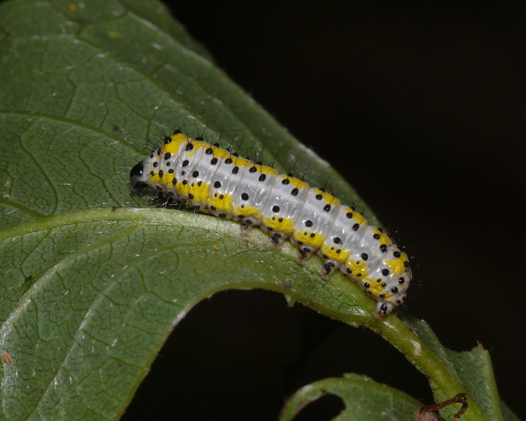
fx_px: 2896
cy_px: 210
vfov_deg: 8.3
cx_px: 257
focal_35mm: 186
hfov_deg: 10.4
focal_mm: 37.7
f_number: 11
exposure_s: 1/250
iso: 200
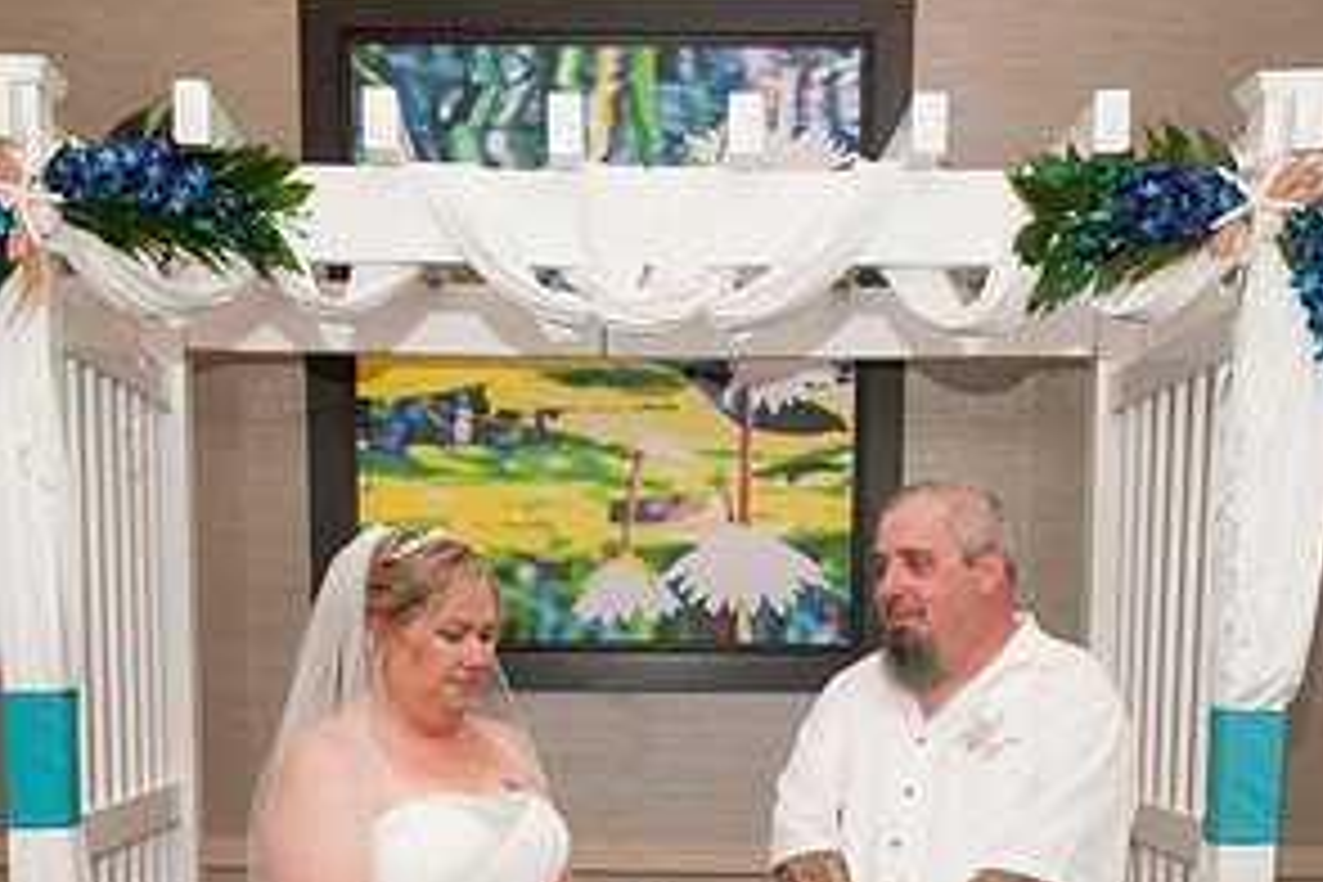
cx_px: 668
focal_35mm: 55
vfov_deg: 23.0
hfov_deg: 36.2
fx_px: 2021
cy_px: 994
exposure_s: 1/60
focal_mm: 24
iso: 400
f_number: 5.6
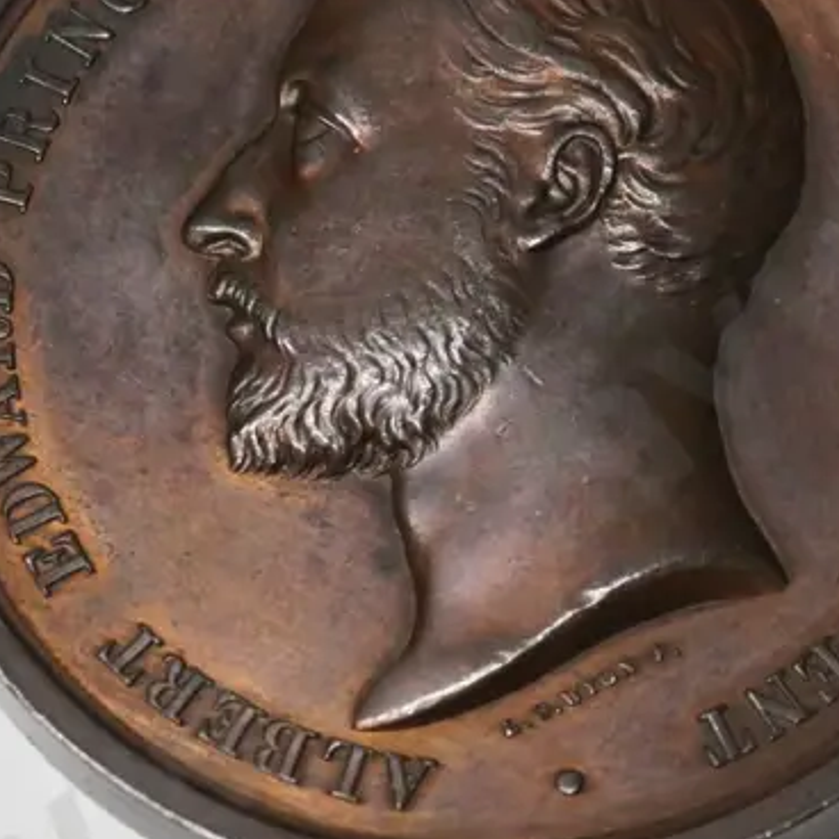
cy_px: 244
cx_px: 891
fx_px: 8089
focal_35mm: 295
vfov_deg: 5.9
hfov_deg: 5.9
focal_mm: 60
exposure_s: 1/200
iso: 3200
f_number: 5.6
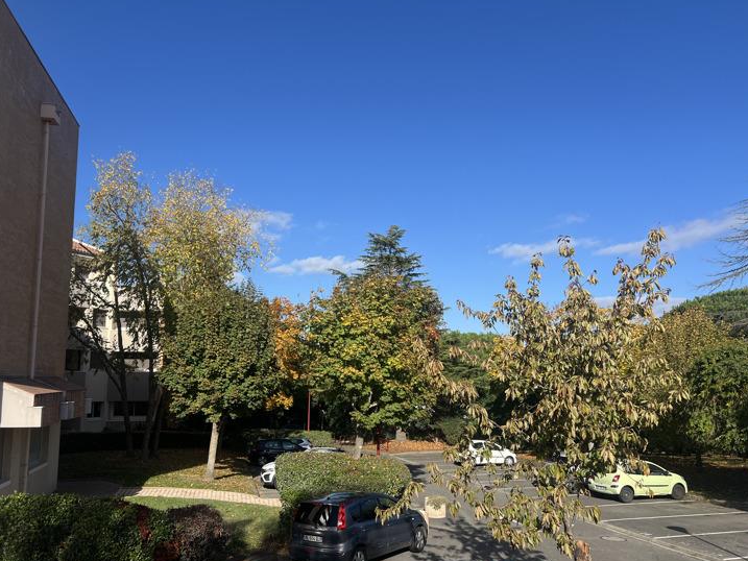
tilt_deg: +6.4
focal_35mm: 29
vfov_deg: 48.2
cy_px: 304
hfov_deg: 61.6
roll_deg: +0.5
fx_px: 627
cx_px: 343
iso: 50
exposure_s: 1/3968
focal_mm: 5.7
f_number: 1.5
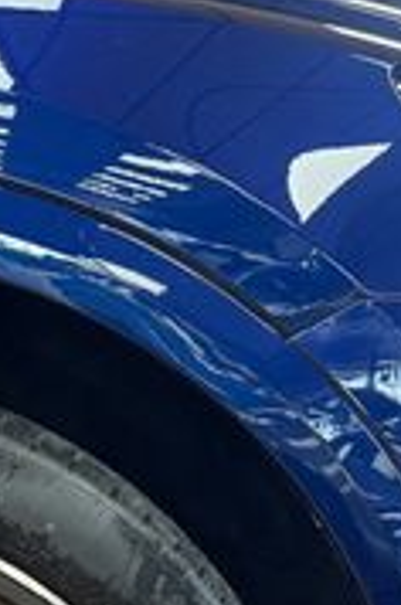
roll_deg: -0.2
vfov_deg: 21.7
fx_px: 1510
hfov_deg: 14.0
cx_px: -231
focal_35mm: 90
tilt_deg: -10.4
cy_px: 632
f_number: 1.78
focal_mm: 6.76
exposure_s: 1/60
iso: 200
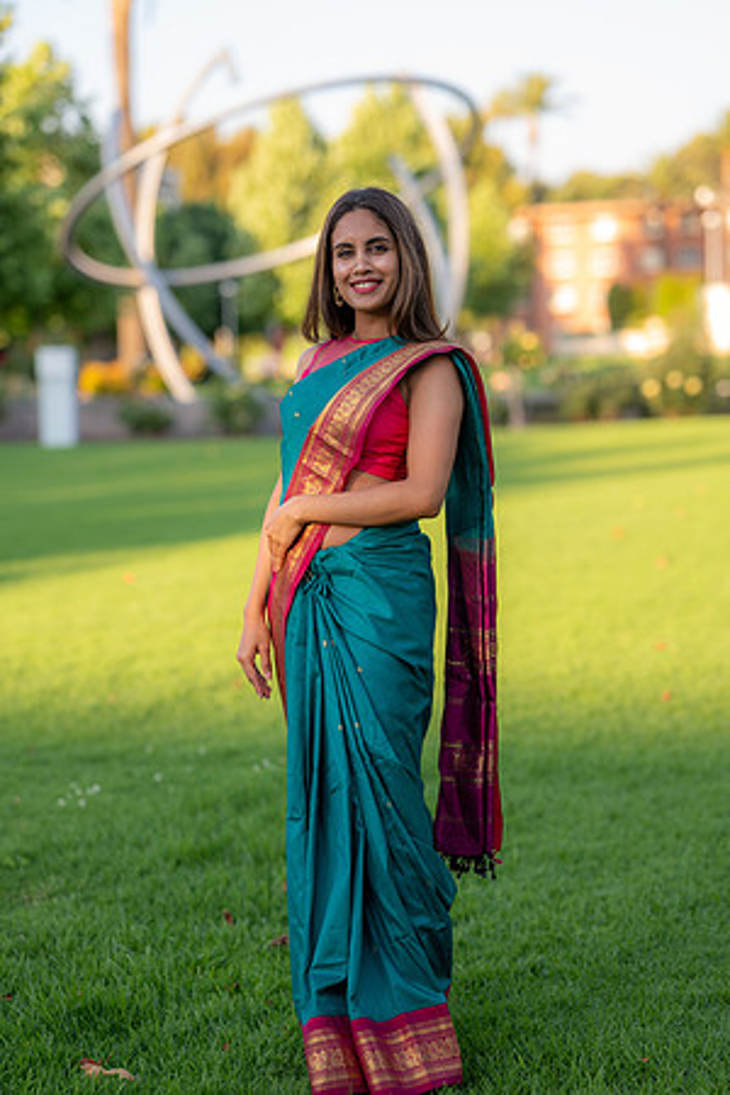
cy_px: 548
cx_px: 365
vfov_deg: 23.9
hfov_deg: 16.1
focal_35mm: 85
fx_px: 2585
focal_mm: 85
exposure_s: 1/320
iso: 64
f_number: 2.5
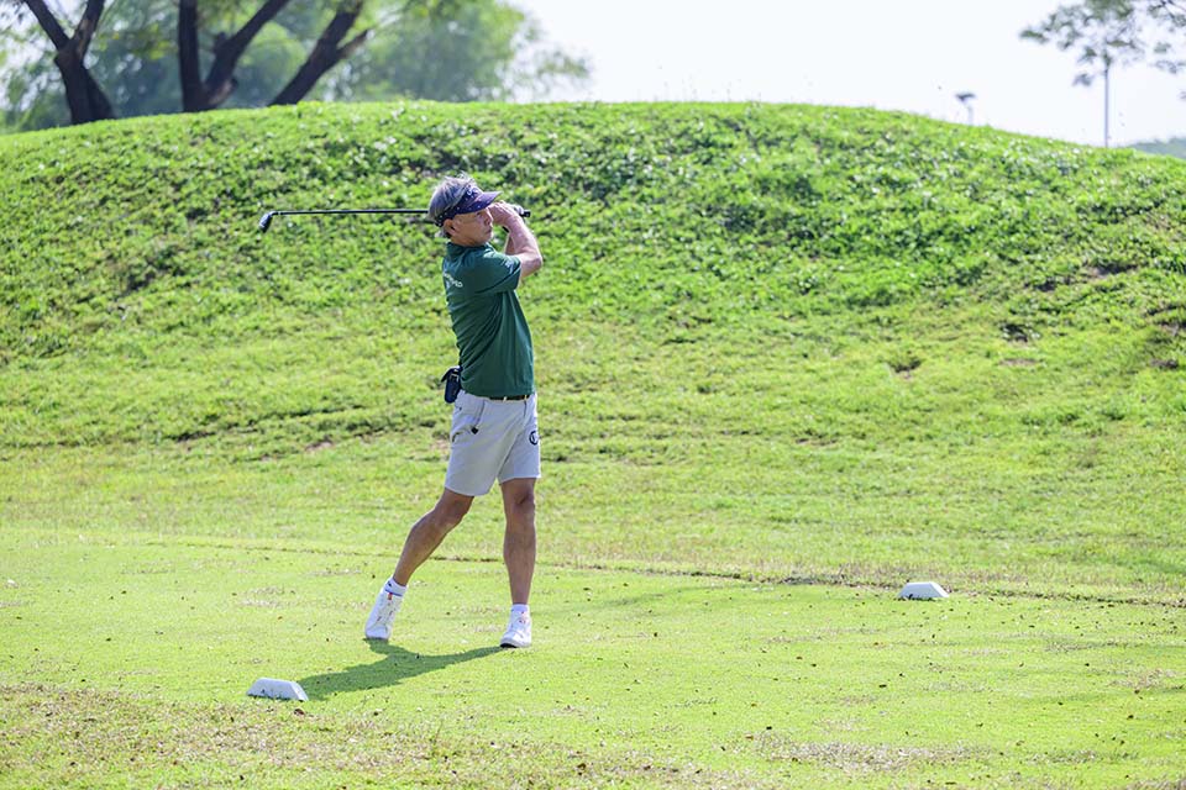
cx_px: 593
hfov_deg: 17.1
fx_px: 3953
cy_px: 395
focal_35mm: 120
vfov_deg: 11.4
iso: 1600
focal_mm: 120
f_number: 3.5
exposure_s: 1/10000
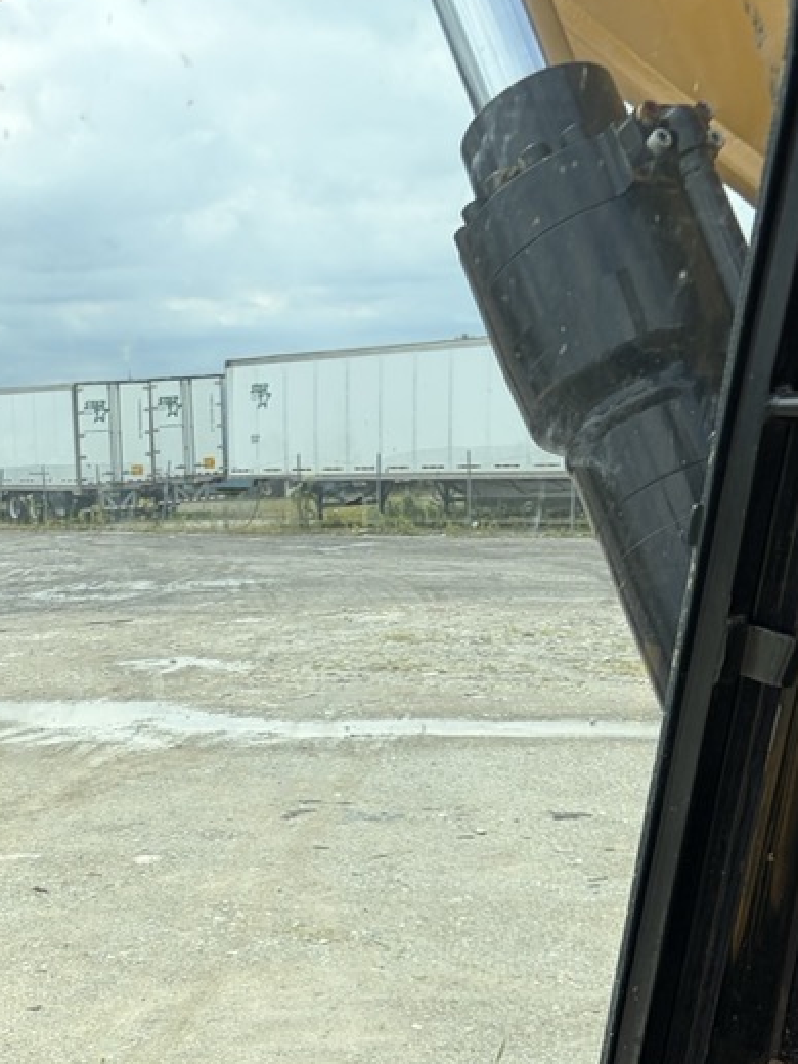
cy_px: 1050
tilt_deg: -16.7
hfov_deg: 22.6
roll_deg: +4.6
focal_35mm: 64
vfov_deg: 28.5
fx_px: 1967
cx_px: 149
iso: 50
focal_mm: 5.96
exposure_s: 1/2141
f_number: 1.6
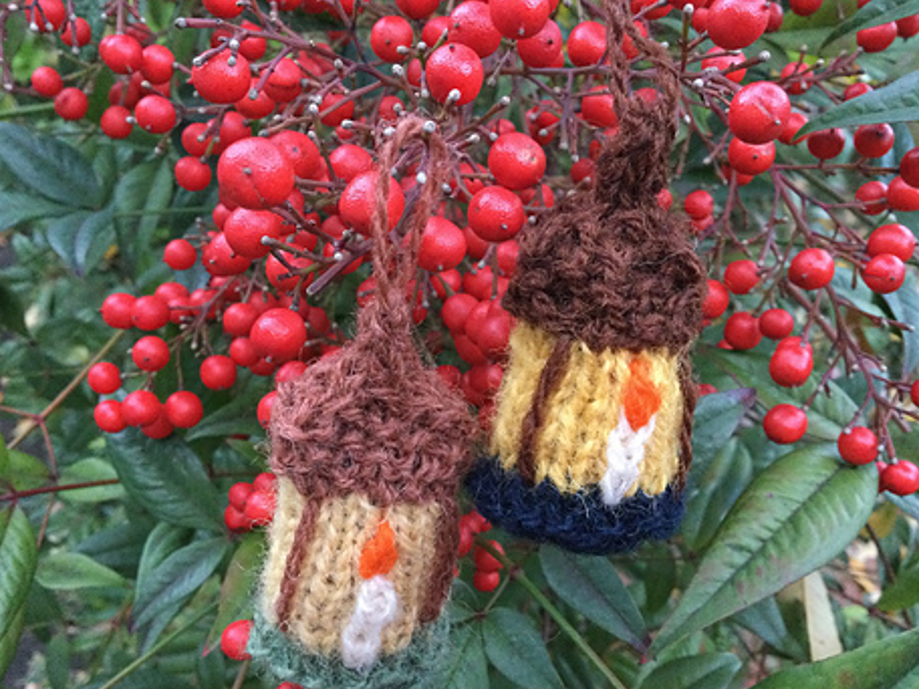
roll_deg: -9.0
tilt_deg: -29.7
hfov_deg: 54.0
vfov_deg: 41.8
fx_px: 903
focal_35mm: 34
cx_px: 460
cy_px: 352
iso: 200
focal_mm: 3.3
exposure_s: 1/30
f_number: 2.4
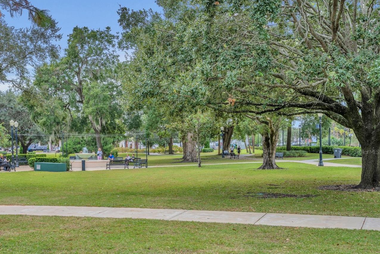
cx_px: 143
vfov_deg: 29.8
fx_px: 475
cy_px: 152
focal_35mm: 45
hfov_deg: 43.3
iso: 100
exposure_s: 1/100
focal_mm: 36
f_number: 7.1
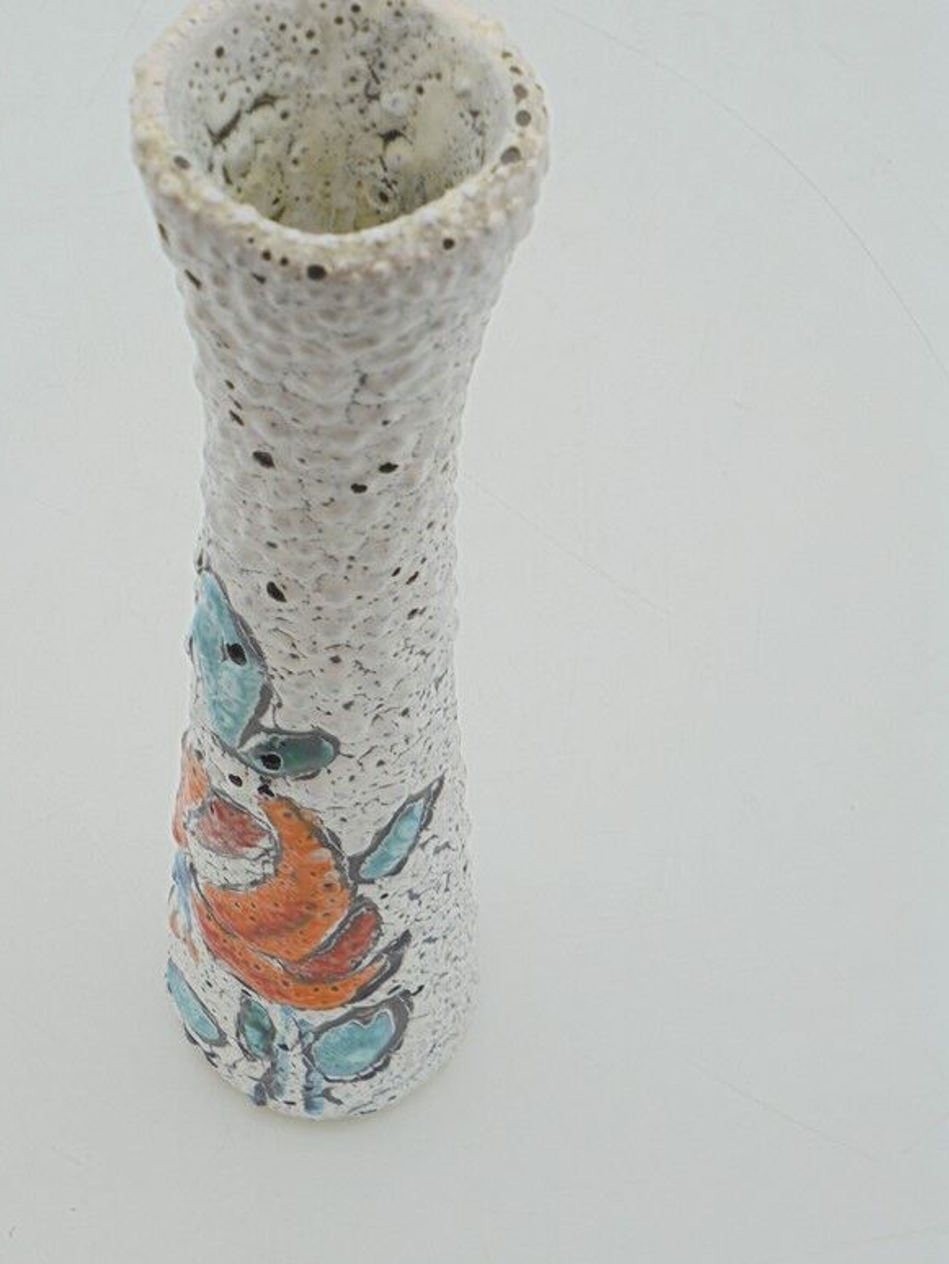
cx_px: 404
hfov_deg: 29.1
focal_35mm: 50
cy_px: 552
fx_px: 1827
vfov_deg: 38.1
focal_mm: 7.8
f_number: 4.5
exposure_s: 1/50
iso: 100
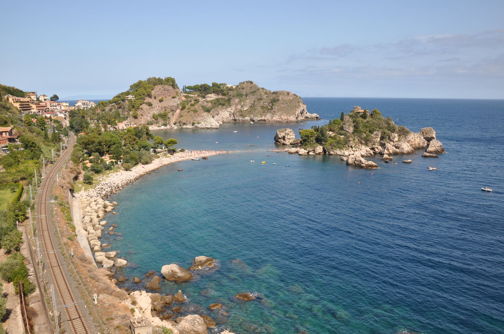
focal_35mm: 27
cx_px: 252
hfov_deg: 67.4
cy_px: 167
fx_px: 378
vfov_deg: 47.8
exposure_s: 1/125
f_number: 11
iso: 250
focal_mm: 18
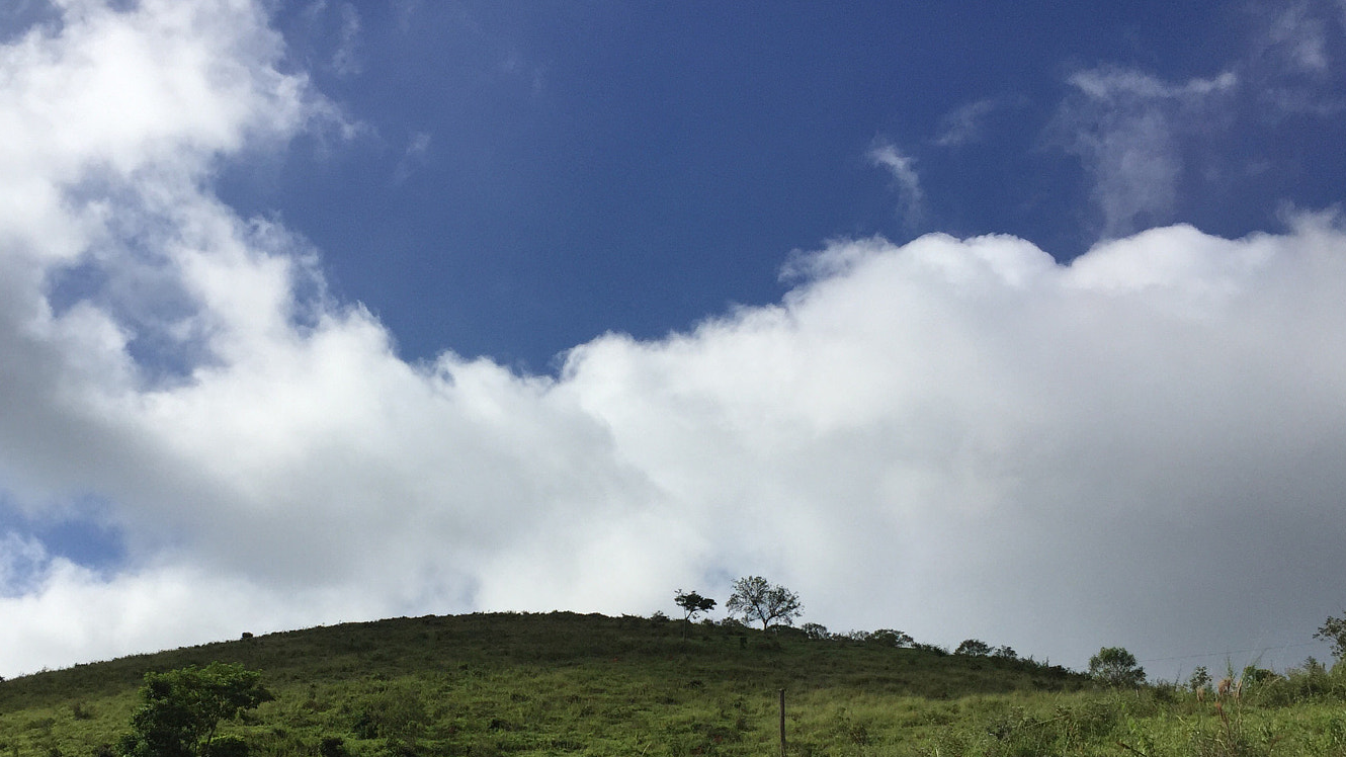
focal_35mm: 38
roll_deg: -6.8
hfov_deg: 52.6
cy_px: 559
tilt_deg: +26.2
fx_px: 1356
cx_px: 589
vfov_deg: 30.7
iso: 32
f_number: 2.2
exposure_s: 1/5650
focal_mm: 4.15
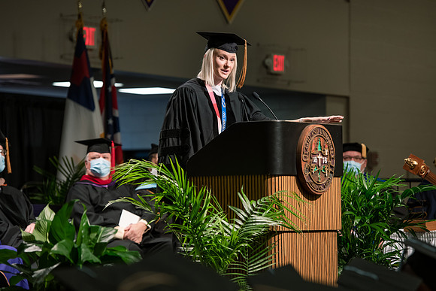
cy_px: 146
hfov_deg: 12.1
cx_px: 218
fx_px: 2059
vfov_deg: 8.1
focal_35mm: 170
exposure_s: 1/200
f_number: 4.5
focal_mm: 170
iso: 1000
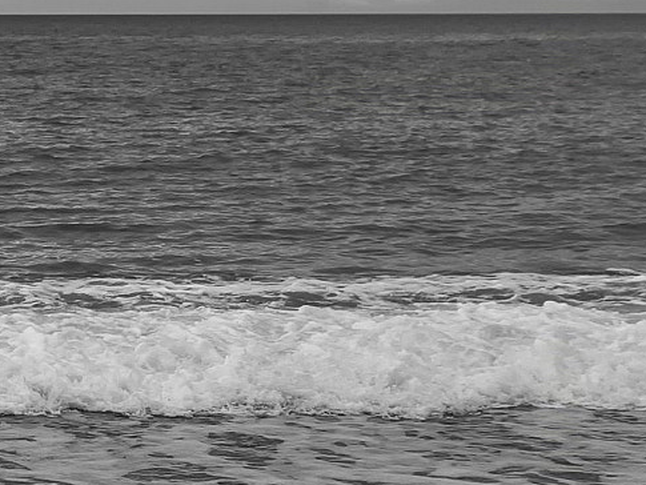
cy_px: 93
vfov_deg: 15.5
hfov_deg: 18.8
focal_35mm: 95
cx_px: -252
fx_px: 1773
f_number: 4.5
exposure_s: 1/320
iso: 100
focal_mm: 20
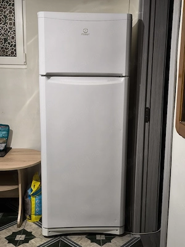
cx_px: 92
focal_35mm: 38
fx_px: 271
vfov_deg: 49.0
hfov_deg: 37.7
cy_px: 124
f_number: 1.9
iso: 400
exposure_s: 1/50.3
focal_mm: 6.92
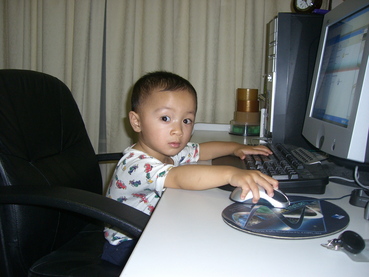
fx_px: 405
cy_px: 138
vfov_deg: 37.7
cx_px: 184
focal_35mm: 38
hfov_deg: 49.0
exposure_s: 1/60
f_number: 2.7
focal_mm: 6.2
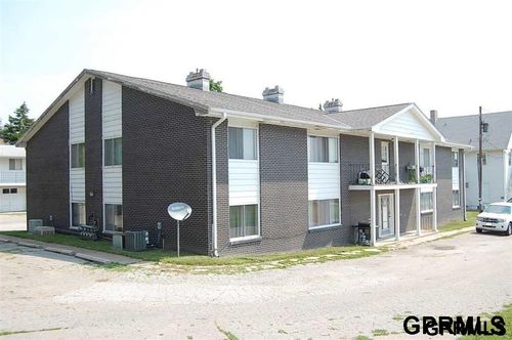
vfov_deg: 39.9
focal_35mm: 33
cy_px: 170
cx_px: 256
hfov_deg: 57.3
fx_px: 469
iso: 200
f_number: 5.6
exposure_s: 1/500
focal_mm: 22
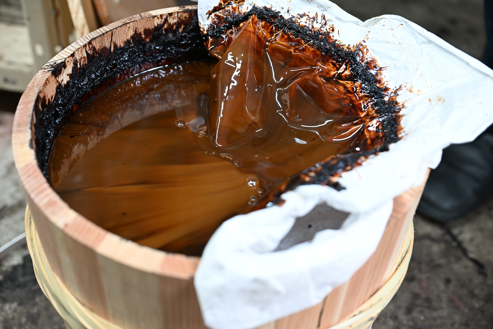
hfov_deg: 33.9
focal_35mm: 59
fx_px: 808
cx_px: 246
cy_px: 164
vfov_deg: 23.0
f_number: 4
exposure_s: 1/60
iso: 1400
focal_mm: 59
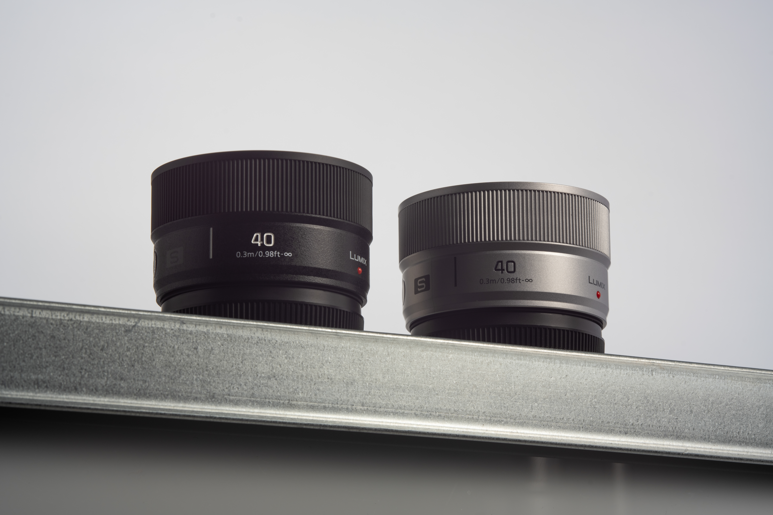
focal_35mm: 120
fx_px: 2576
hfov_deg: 17.1
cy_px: 258
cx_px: 386
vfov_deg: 11.4
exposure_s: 1/160
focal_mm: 120
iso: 200
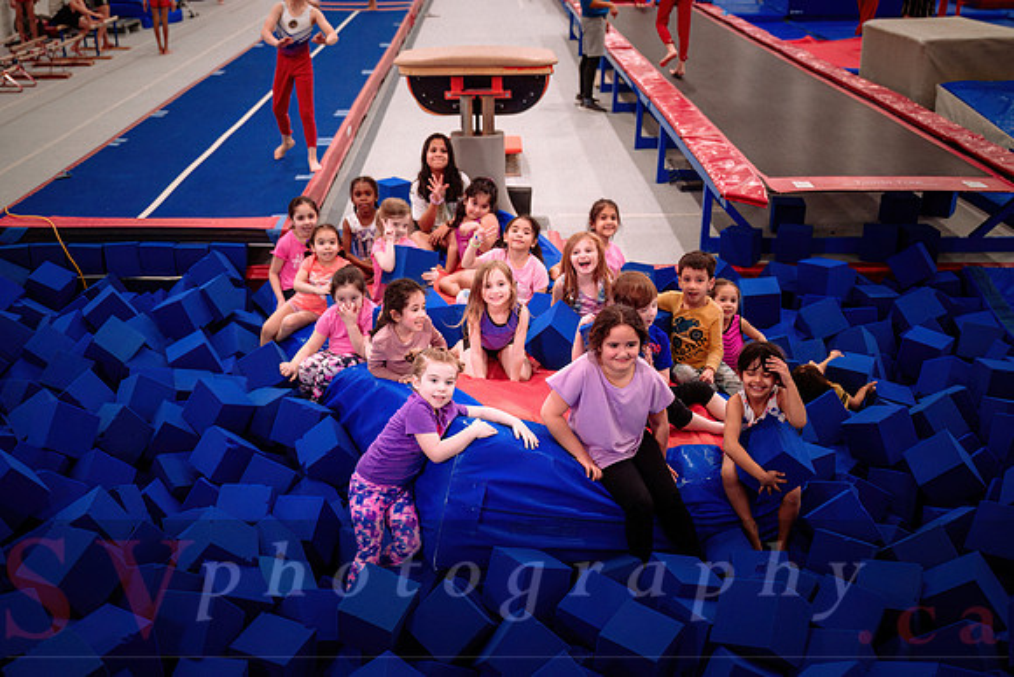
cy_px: 369
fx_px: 1100
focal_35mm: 39
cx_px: 507
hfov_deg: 49.5
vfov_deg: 34.2
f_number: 2.8
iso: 1600
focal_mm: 34.5
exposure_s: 1/400
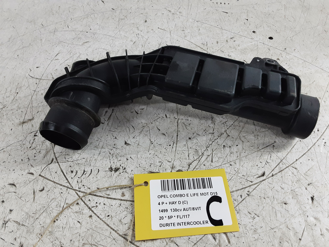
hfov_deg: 65.3
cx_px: 164
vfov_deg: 51.4
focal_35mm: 27
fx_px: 257
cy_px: 124
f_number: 1.9
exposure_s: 1/50
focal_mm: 2.91
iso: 160
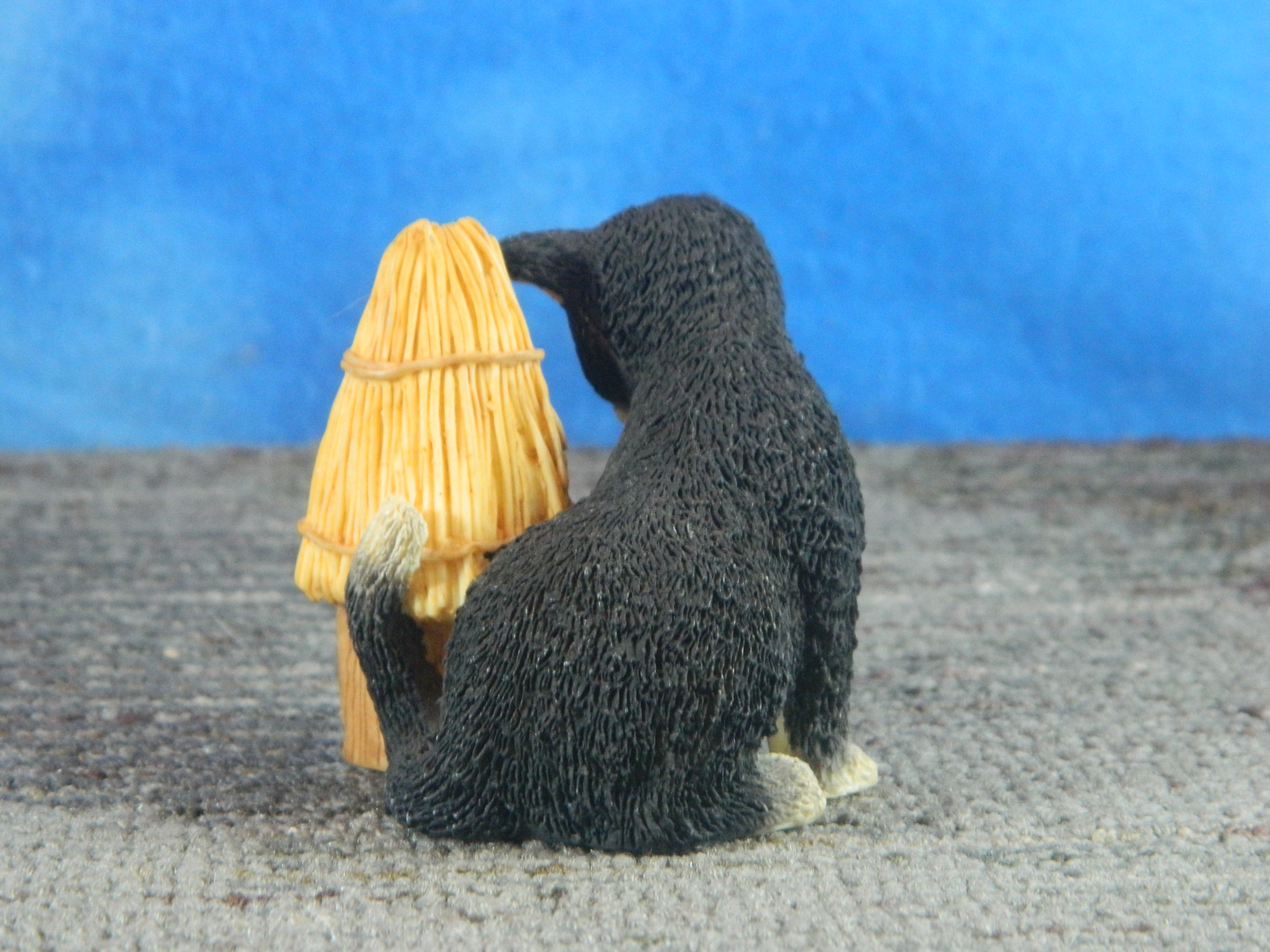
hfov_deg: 19.1
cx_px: 635
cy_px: 476
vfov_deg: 14.4
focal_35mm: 103
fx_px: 3779
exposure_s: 1/15
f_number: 4.5
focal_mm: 18.6
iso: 400
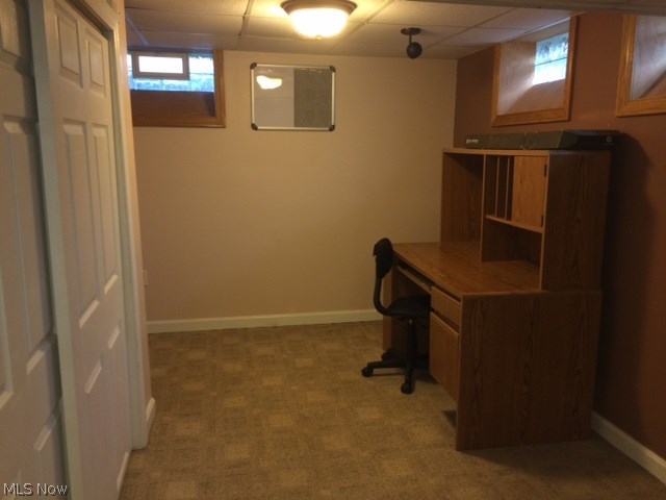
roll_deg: -0.4
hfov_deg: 61.7
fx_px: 558
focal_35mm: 29
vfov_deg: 48.2
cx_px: 333
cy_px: 250
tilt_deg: -11.2
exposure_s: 1/30
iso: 80
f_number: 2.2
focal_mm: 4.15
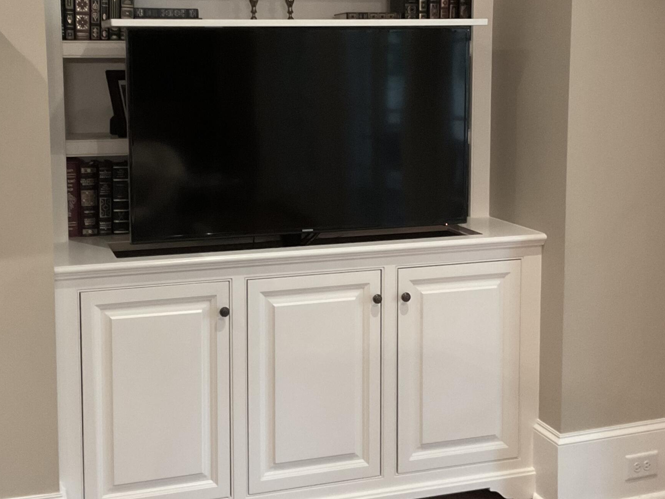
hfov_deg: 38.1
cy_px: 159
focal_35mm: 50
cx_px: 275
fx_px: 961
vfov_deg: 28.9
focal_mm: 3
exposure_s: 1/30
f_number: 1.8
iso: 250
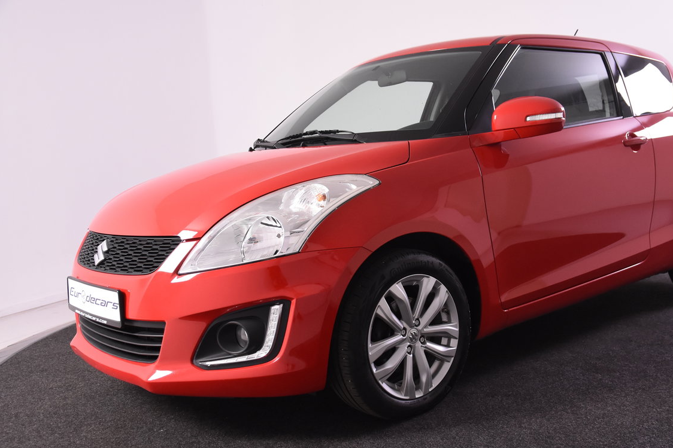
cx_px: 381
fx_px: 766
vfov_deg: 32.6
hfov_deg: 47.3
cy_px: 226
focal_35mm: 41
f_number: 4.5
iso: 1600
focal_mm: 24
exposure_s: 1/80
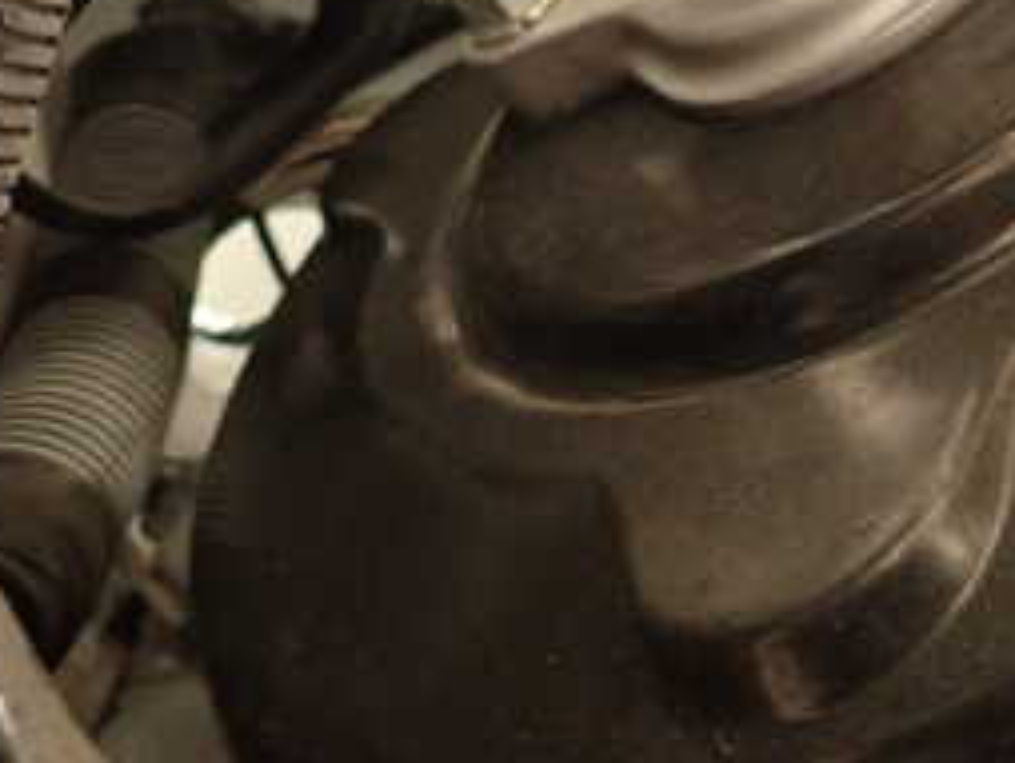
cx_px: 1139
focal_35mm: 59
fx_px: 1732
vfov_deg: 24.8
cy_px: 328
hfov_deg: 29.2
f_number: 2
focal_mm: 4.5
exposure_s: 1/30
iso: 320
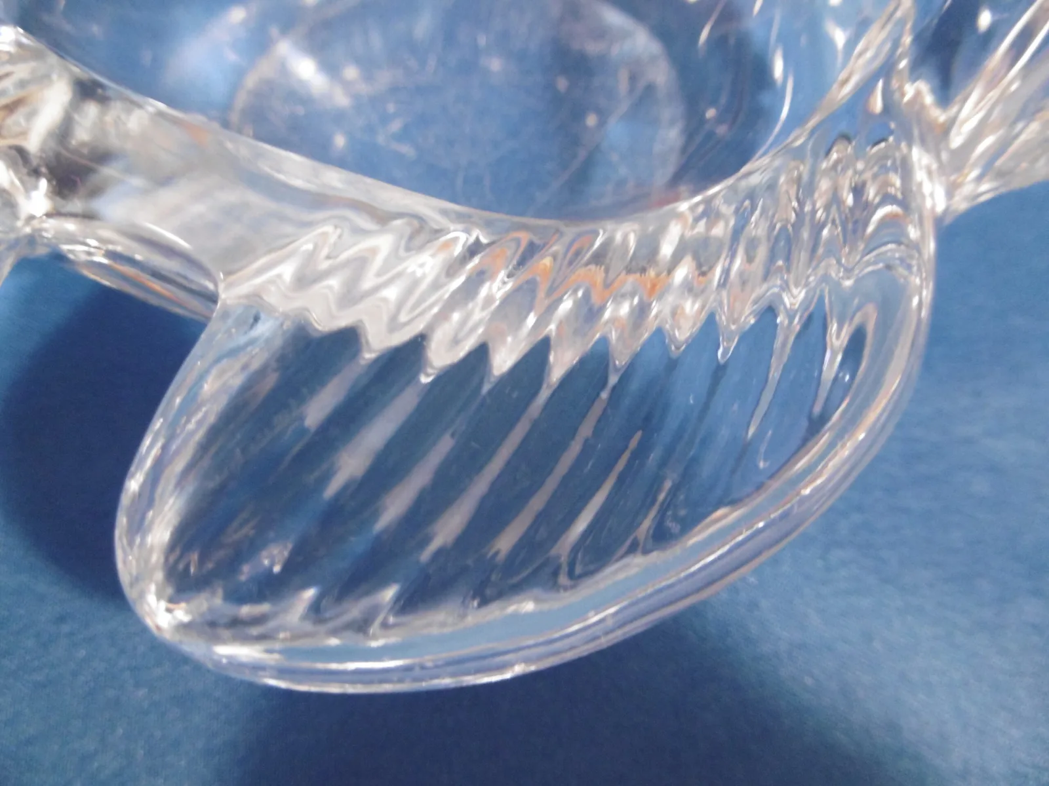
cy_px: 393
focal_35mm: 24
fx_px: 727
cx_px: 524
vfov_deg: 56.8
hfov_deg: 71.6
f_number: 3.1
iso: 400
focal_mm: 4.3
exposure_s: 1/15
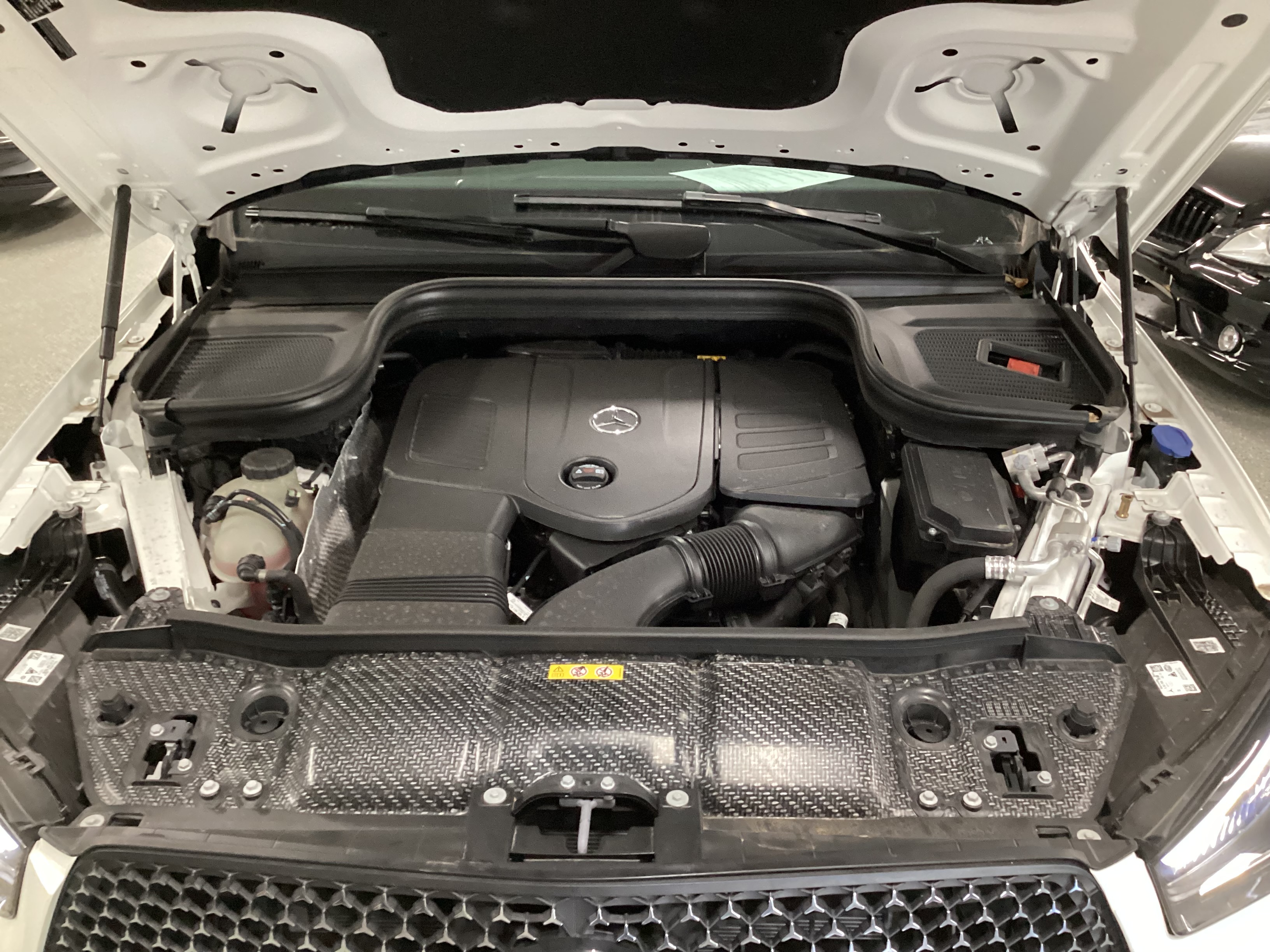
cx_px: 635
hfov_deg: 58.4
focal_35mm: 31
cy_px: 476
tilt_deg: -28.7
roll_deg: +0.3
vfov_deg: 45.4
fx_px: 1137
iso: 320
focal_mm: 3.3
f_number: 2.4
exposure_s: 1/40
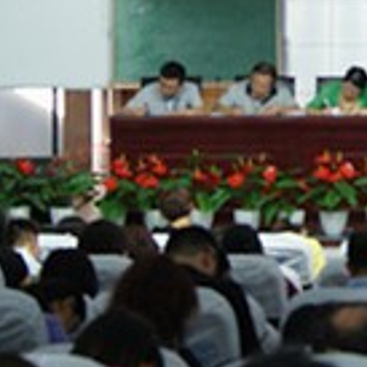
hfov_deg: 15.1
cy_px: 54
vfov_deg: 15.4
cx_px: 431
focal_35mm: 112
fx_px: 1343
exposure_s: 1/30
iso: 400
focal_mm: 24
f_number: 4
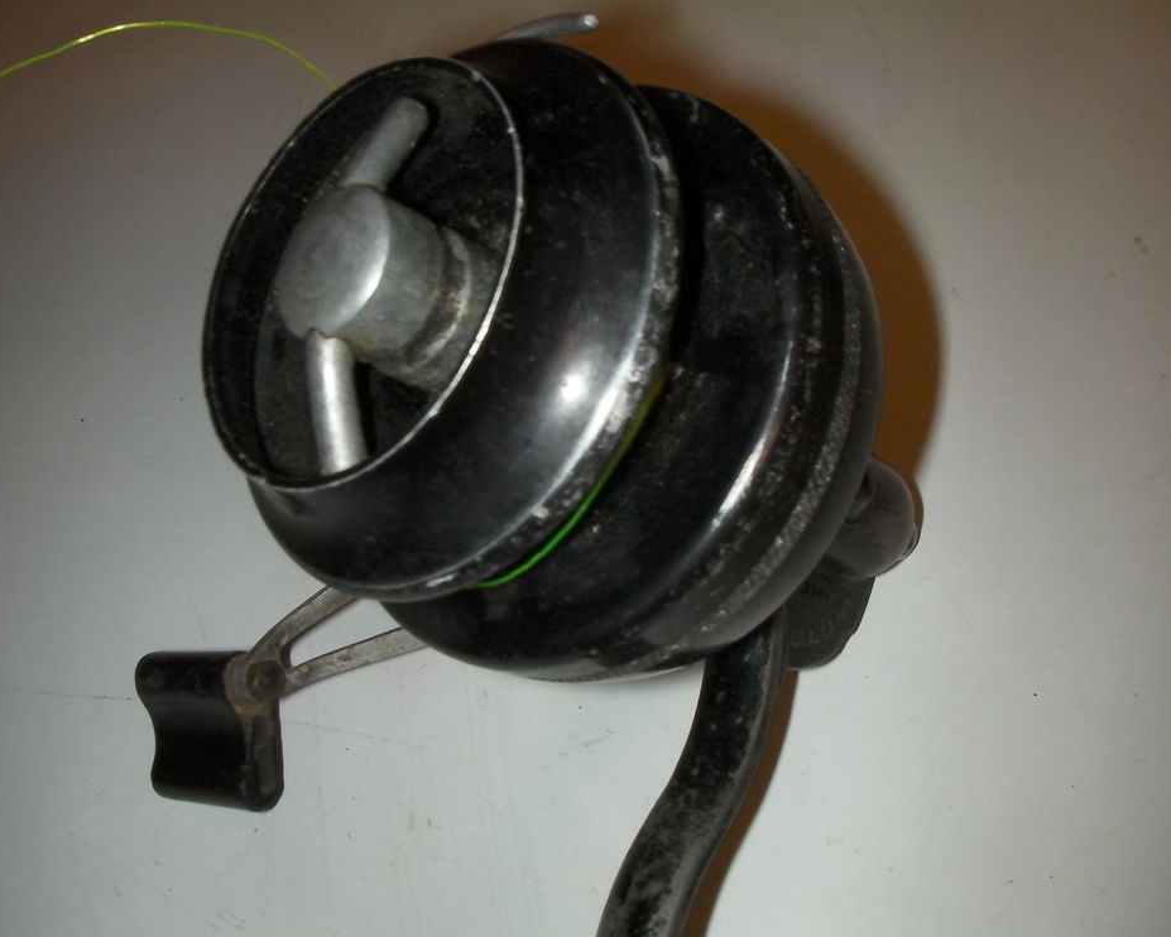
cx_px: 543
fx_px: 1387
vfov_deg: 37.3
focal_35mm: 40
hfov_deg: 45.8
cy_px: 471
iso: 200
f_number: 5.6
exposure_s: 1/30
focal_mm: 6.3
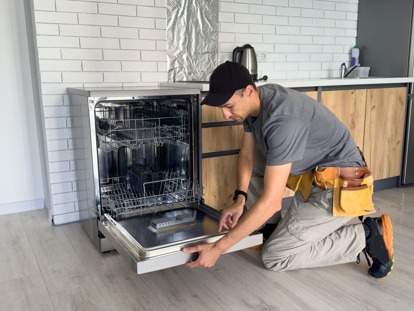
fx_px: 419
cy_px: 156
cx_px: 207
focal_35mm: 35
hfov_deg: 52.6
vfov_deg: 40.7
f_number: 1.8
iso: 125
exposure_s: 1/100
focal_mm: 6.76
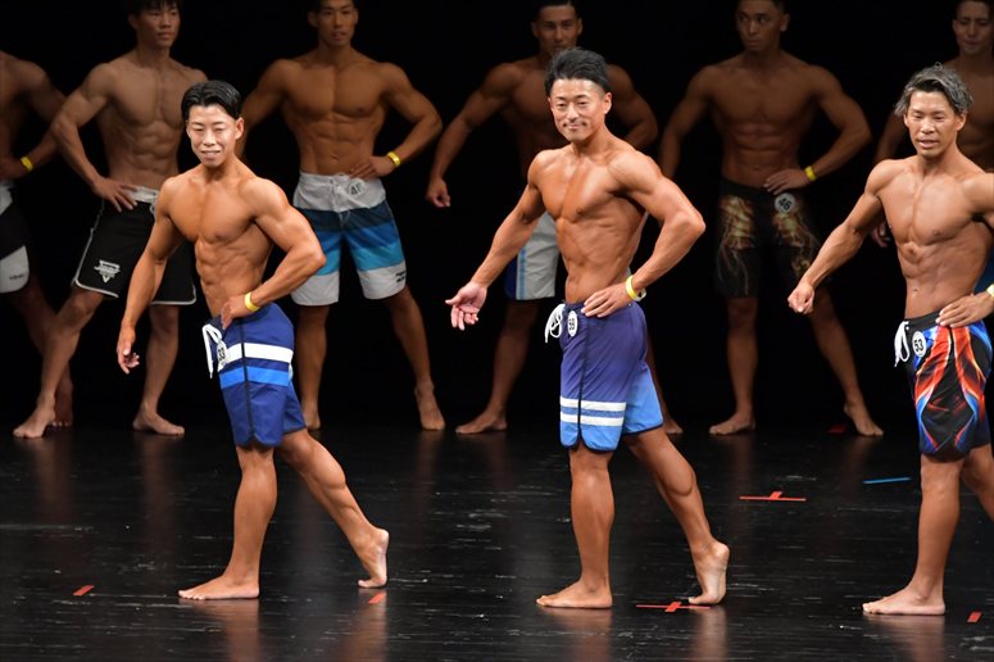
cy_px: 331
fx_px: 7865
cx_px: 497
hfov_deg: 7.2
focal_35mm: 285
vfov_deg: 4.8
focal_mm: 190
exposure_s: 1/400
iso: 3200
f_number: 5.6
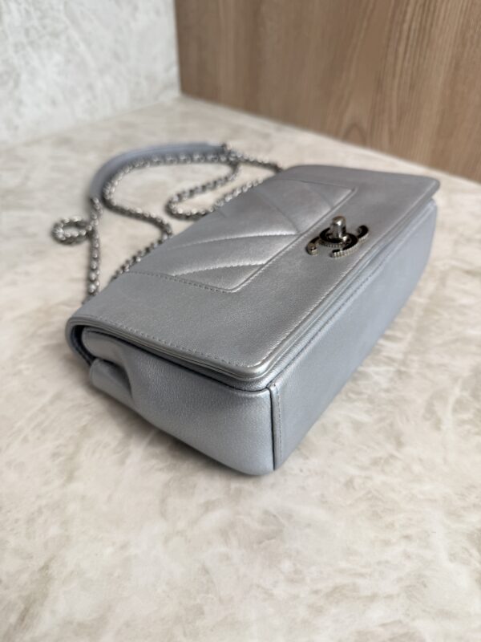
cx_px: 240
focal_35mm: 24
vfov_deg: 71.6
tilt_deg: -40.9
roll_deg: -1.2
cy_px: 321
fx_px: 445
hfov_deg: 56.8
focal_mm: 6.76
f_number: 1.78
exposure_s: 1/120
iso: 64
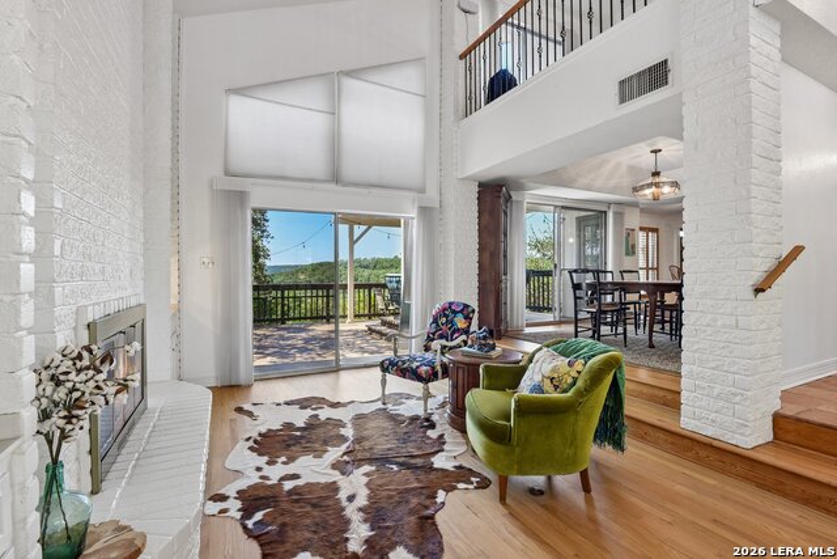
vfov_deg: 70.5
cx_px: 418
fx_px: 395
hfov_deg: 93.3
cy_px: 280
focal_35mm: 17
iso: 560
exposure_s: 1/15
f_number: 8
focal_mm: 17
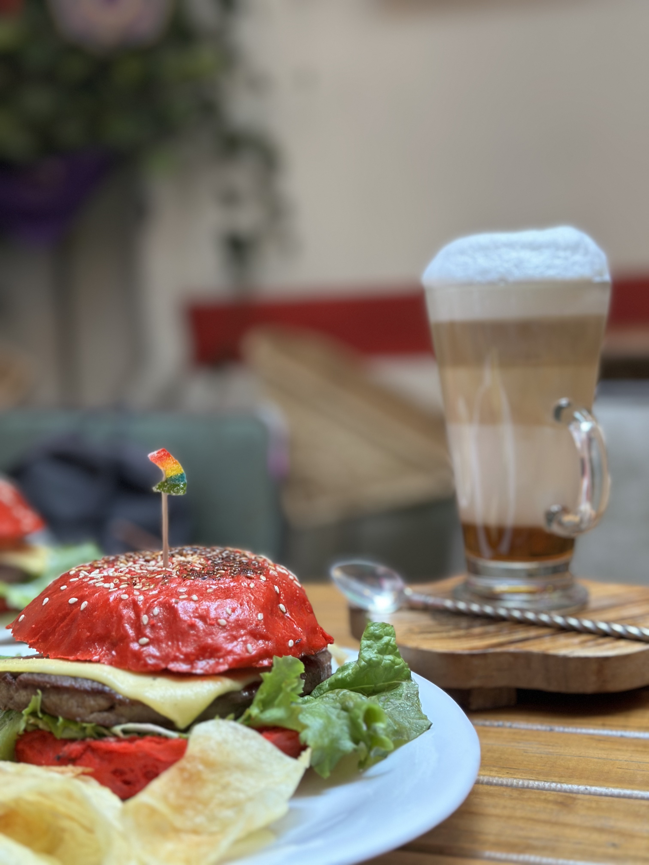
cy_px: 432
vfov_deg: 39.7
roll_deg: +1.6
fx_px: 1200
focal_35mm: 48
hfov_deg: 30.3
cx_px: 324
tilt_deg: -3.8
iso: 200
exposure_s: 1/60
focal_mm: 6.86
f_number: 1.78
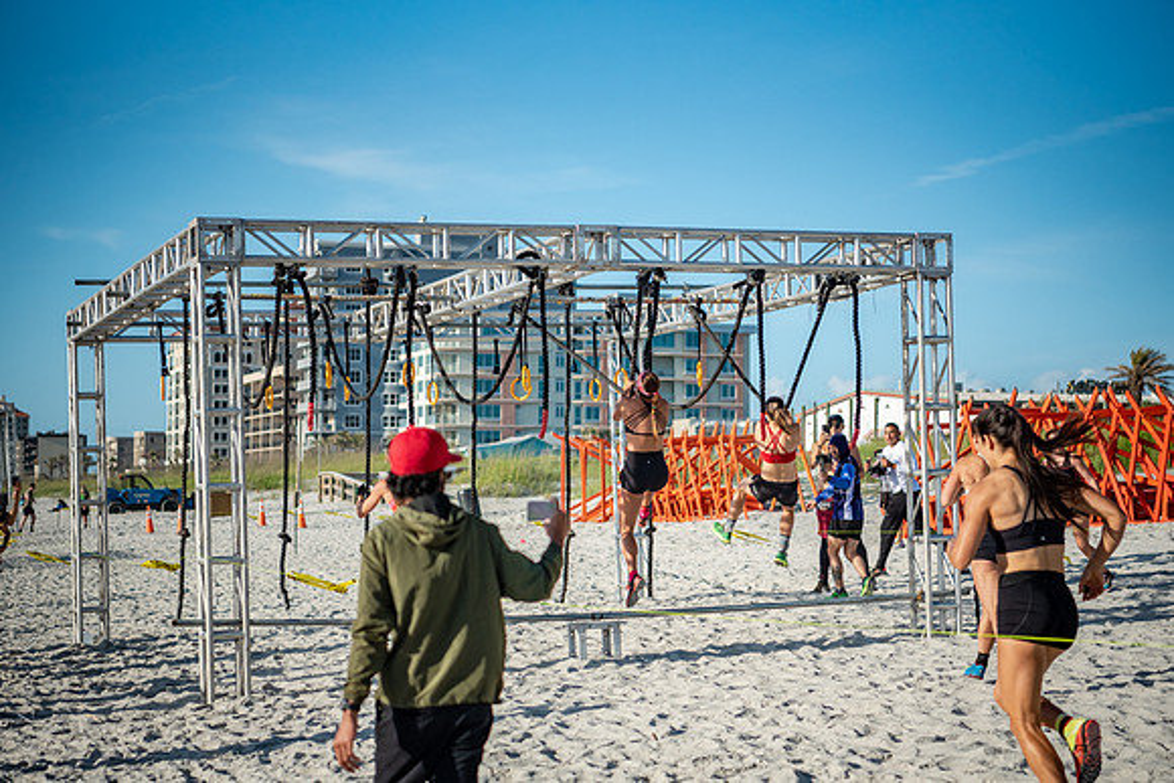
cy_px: 392
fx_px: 2283
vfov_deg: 19.5
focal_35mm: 70
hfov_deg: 28.8
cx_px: 587
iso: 500
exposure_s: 1/3200
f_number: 2.8
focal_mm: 70
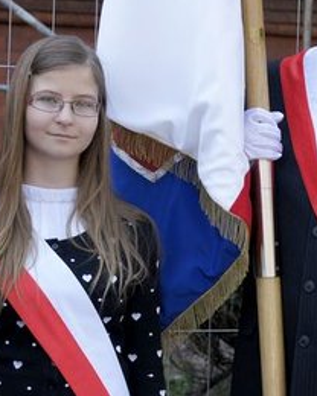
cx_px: 279
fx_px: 1855
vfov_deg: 12.2
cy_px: 140
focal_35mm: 158
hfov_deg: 9.7
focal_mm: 45
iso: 400
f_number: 7.1
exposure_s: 1/250
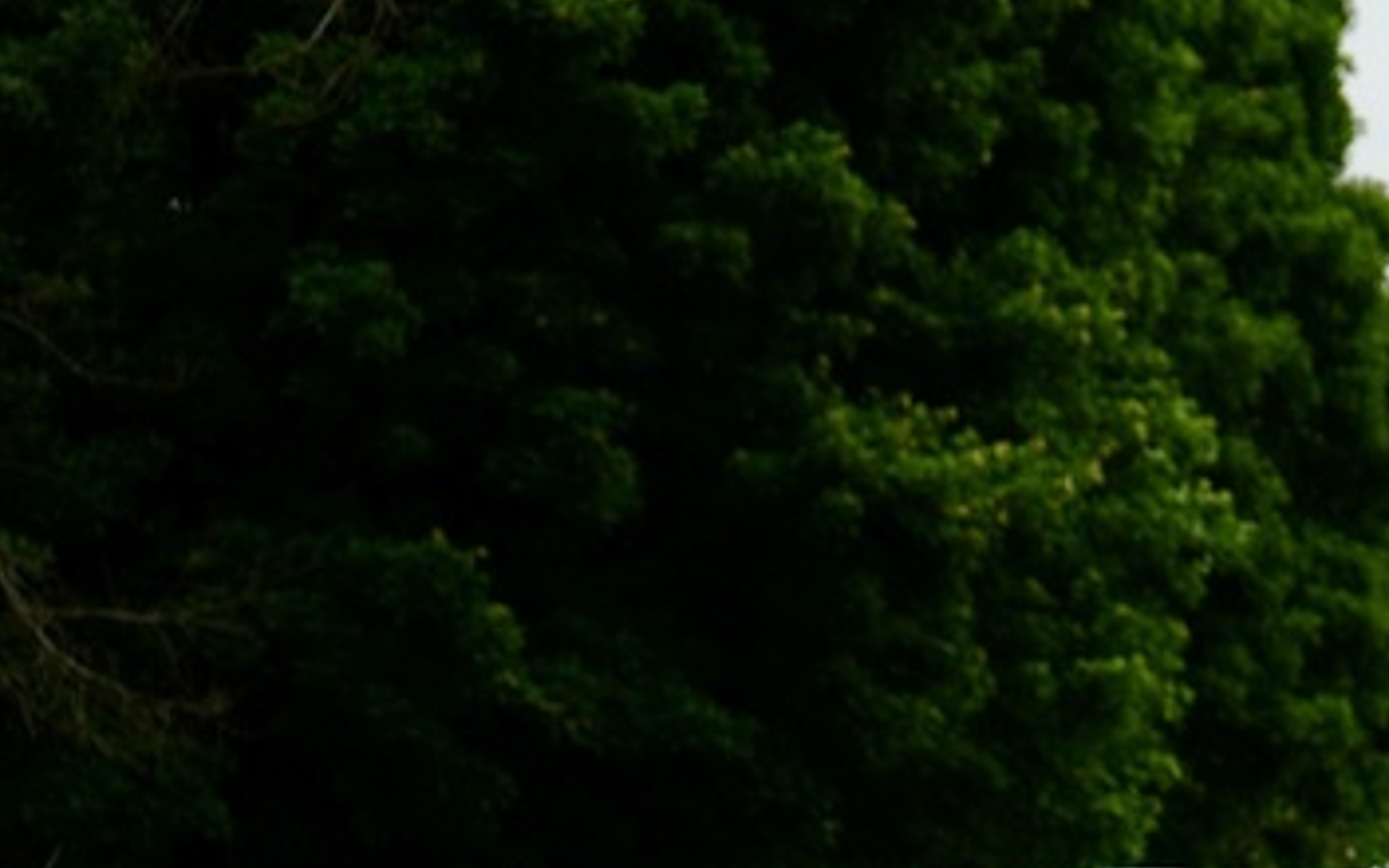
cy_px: 1320
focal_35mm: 187
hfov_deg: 10.9
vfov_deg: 6.9
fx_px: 7079
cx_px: 1795
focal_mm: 63
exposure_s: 1/100
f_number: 5.6
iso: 100
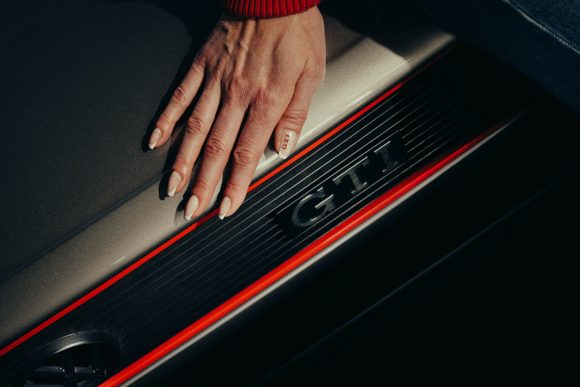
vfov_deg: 25.5
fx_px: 854
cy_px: 182
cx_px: 222
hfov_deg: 37.3
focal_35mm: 53
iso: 400
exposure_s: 1/320
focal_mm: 42
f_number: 5
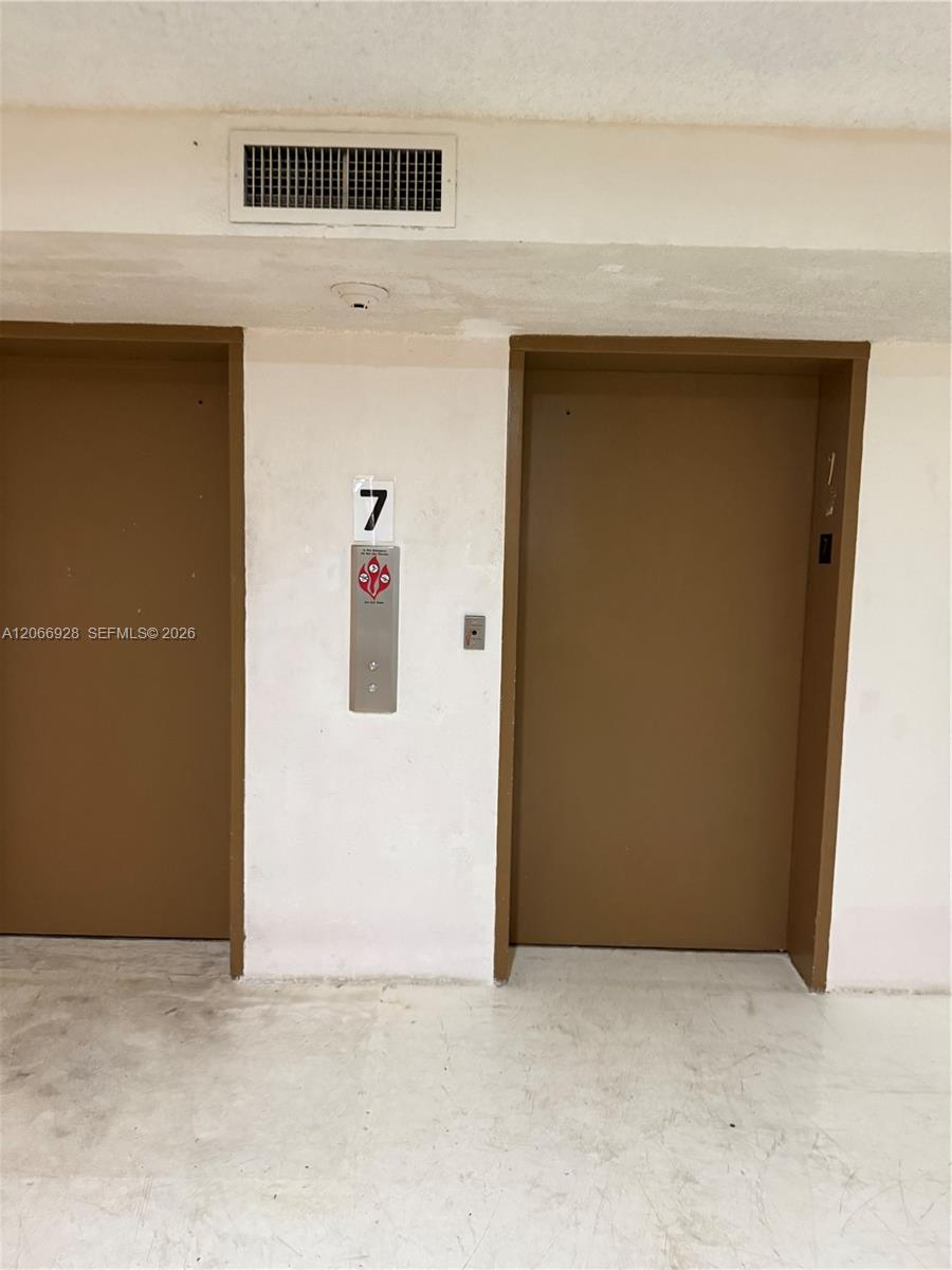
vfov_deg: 71.6
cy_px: 635
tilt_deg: -5.1
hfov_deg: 56.8
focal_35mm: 24
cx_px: 476
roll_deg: -1.4
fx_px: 880
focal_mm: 6.76
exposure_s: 1/60
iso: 500
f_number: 1.78
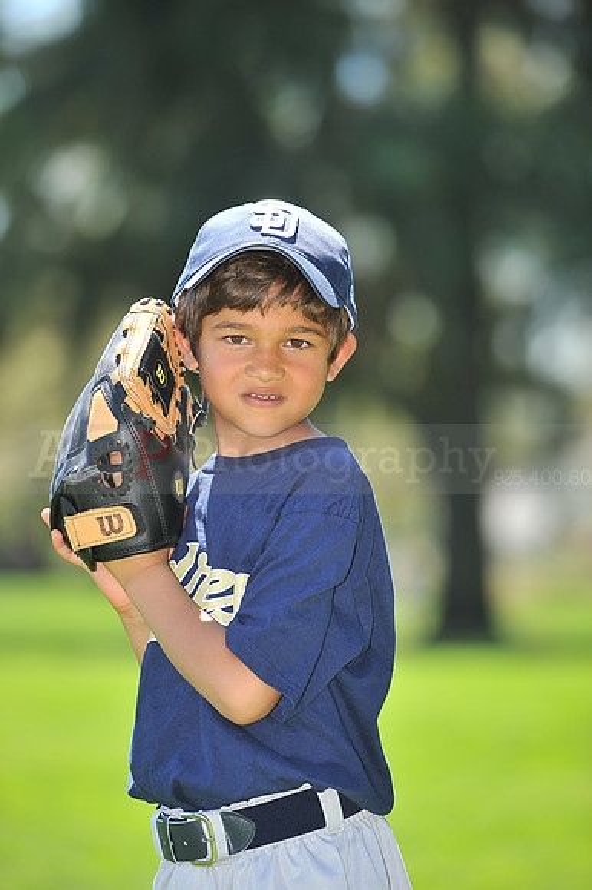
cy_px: 445
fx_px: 4939
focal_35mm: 200
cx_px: 296
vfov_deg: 10.3
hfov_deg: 6.9
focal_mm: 200
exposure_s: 1/500
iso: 200
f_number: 4.5
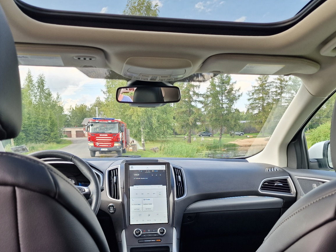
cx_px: 167
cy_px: 175
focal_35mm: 32
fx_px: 311
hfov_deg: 56.8
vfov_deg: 43.3
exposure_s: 1/180
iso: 50
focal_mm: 6.4
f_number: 1.8
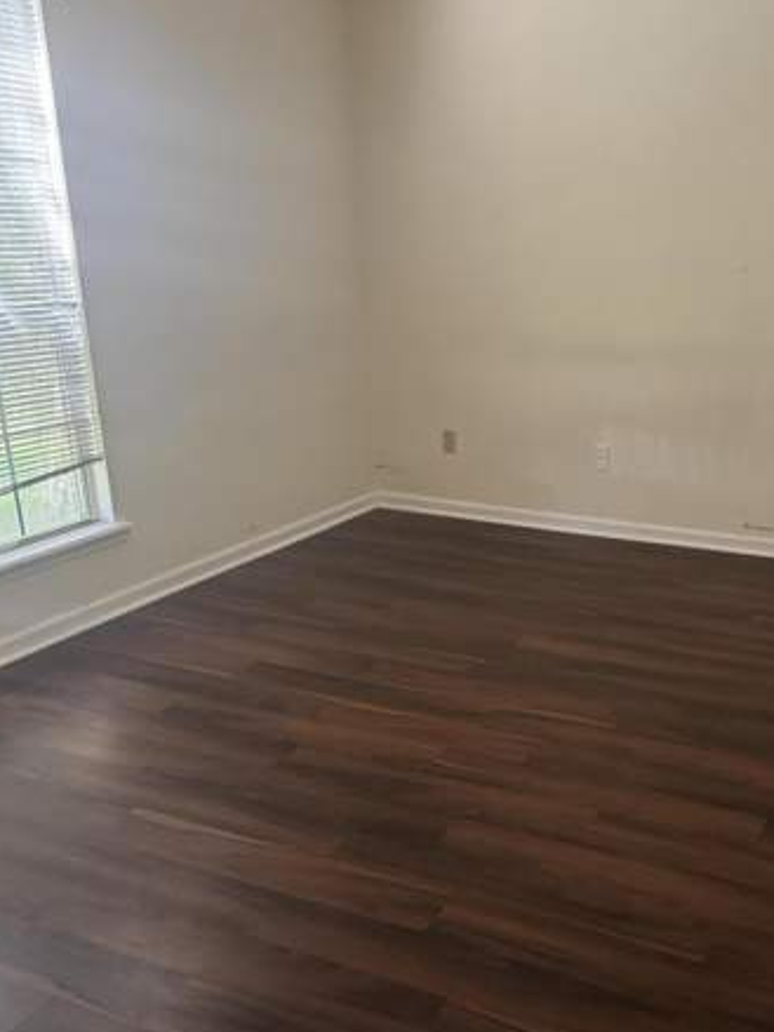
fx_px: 1044
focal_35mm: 35
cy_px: 597
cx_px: 541
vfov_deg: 52.4
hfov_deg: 40.0
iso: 800
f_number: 1.78
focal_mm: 6.76
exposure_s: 1/40
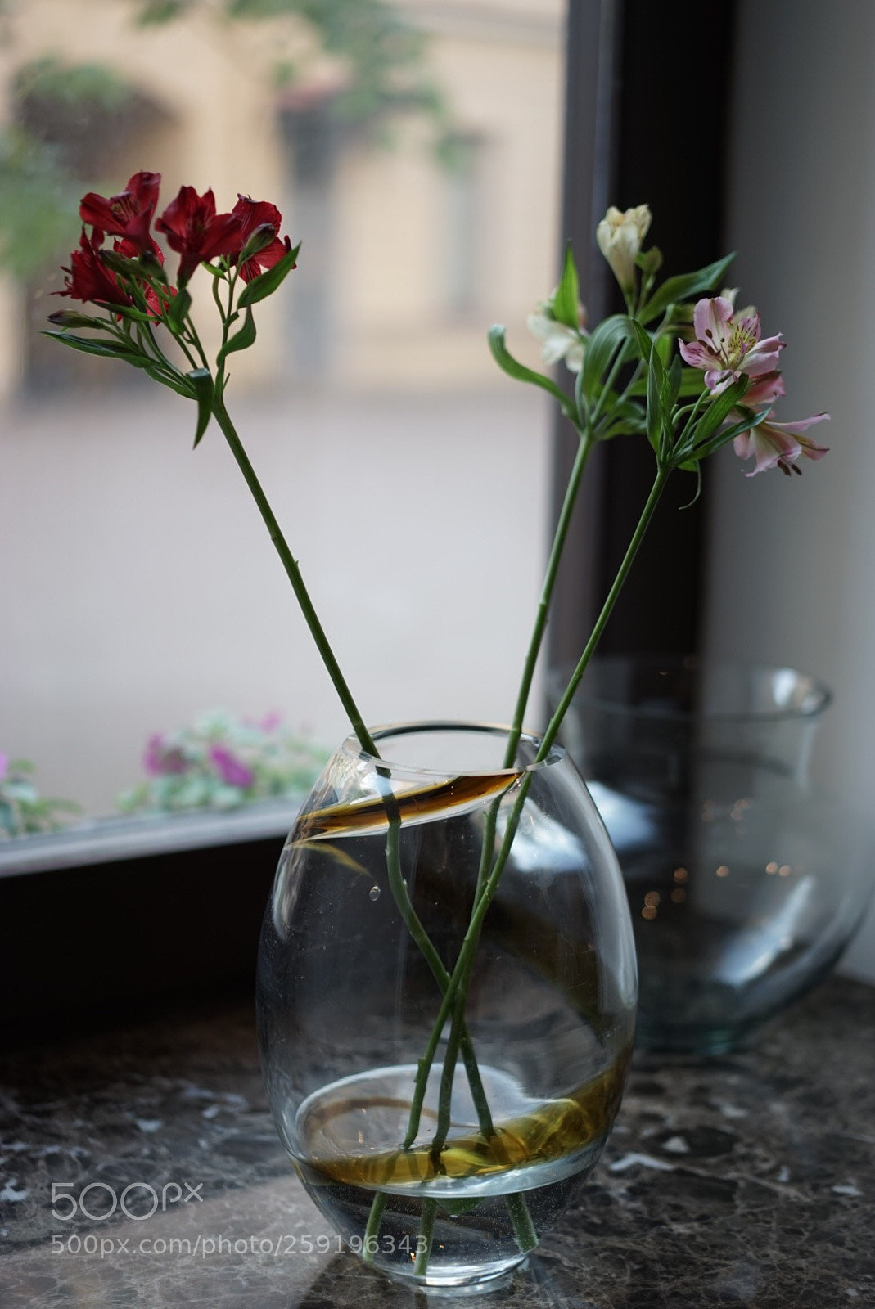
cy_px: 654
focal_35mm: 55
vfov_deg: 36.2
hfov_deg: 24.7
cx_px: 438
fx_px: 2002
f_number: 1.8
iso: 100
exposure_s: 1/160
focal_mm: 55
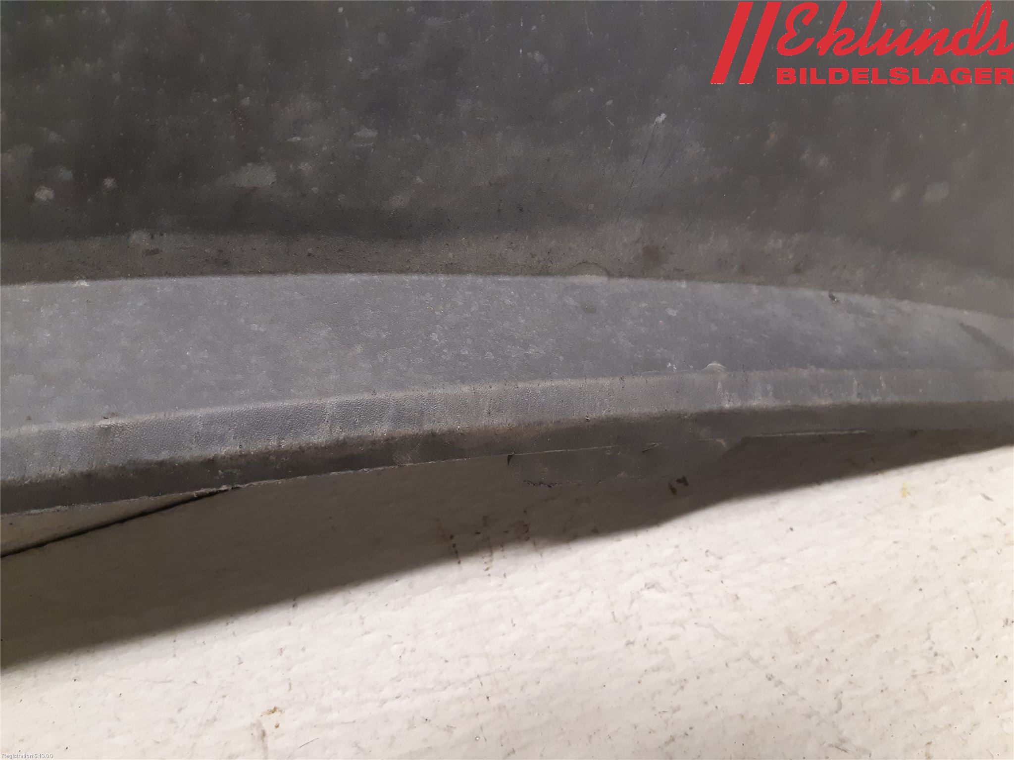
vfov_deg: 53.1
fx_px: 762
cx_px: 507
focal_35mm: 26
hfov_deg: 67.3
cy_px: 380
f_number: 1.7
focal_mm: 3.93
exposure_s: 1/33
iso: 200
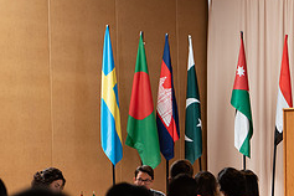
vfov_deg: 8.0
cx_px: 356
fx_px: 1396
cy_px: 221
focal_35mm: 171
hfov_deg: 11.8
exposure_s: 1/200
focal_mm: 70
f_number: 3.5
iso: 1600
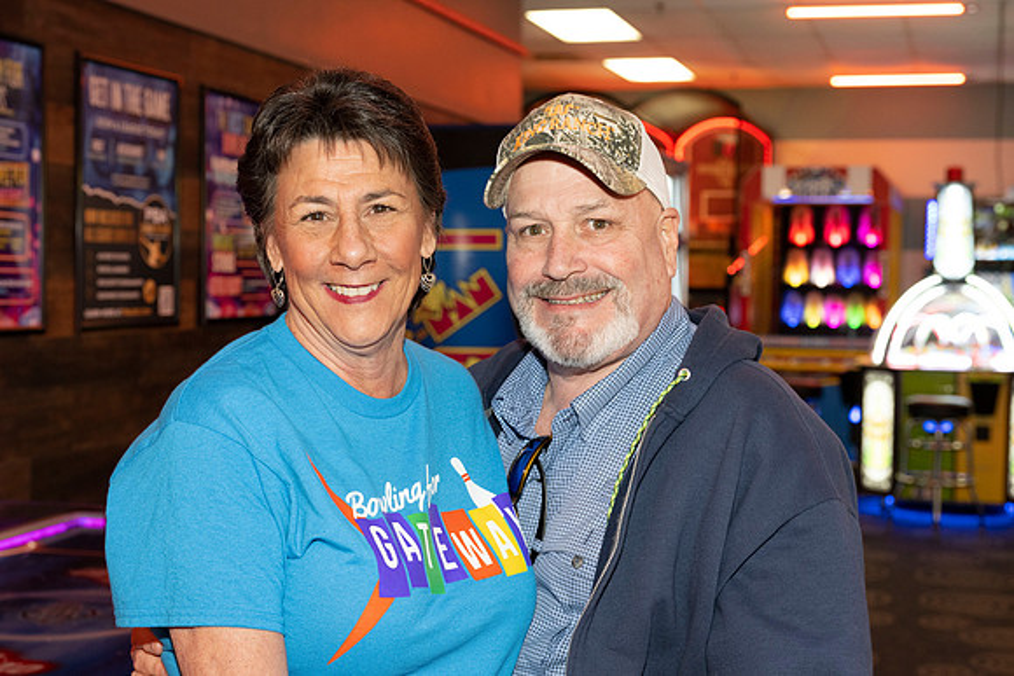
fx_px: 1578
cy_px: 338
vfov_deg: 24.2
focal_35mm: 56
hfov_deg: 35.6
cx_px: 507
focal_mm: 56
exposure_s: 1/80
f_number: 5.6
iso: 1600
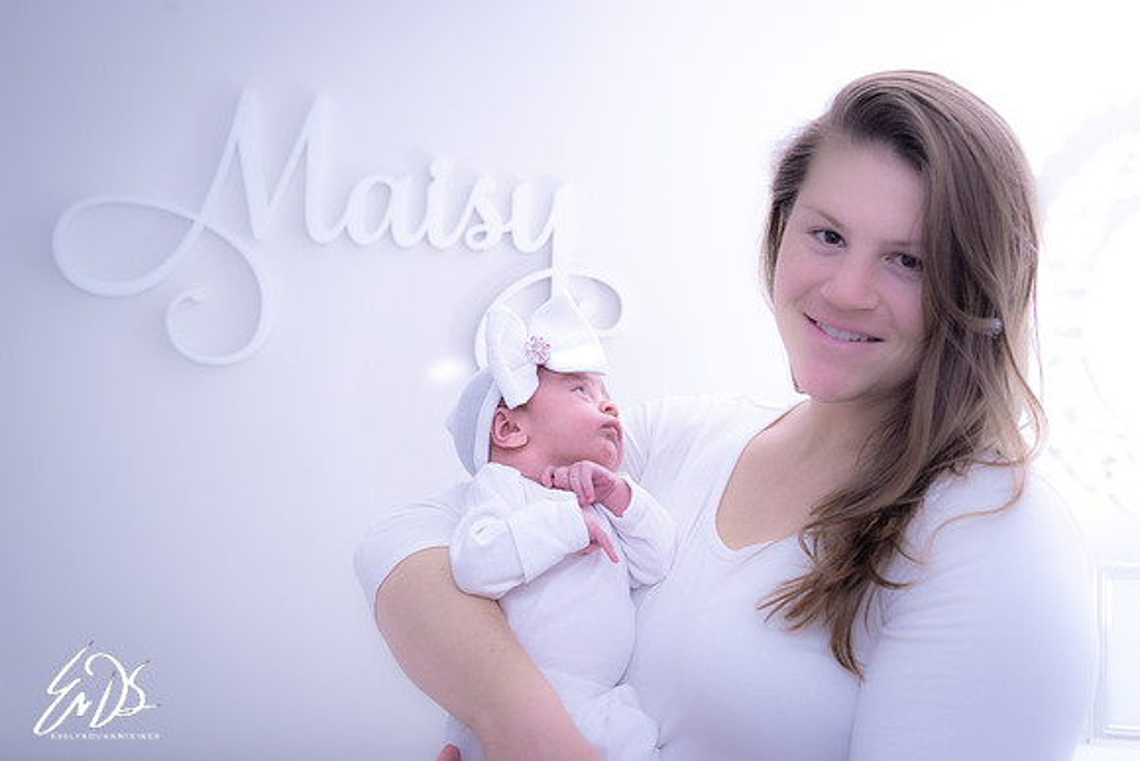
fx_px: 1584
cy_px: 380
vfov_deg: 27.0
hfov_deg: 39.6
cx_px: 570
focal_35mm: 50
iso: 1600
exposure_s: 1/125
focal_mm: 50
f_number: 5.6
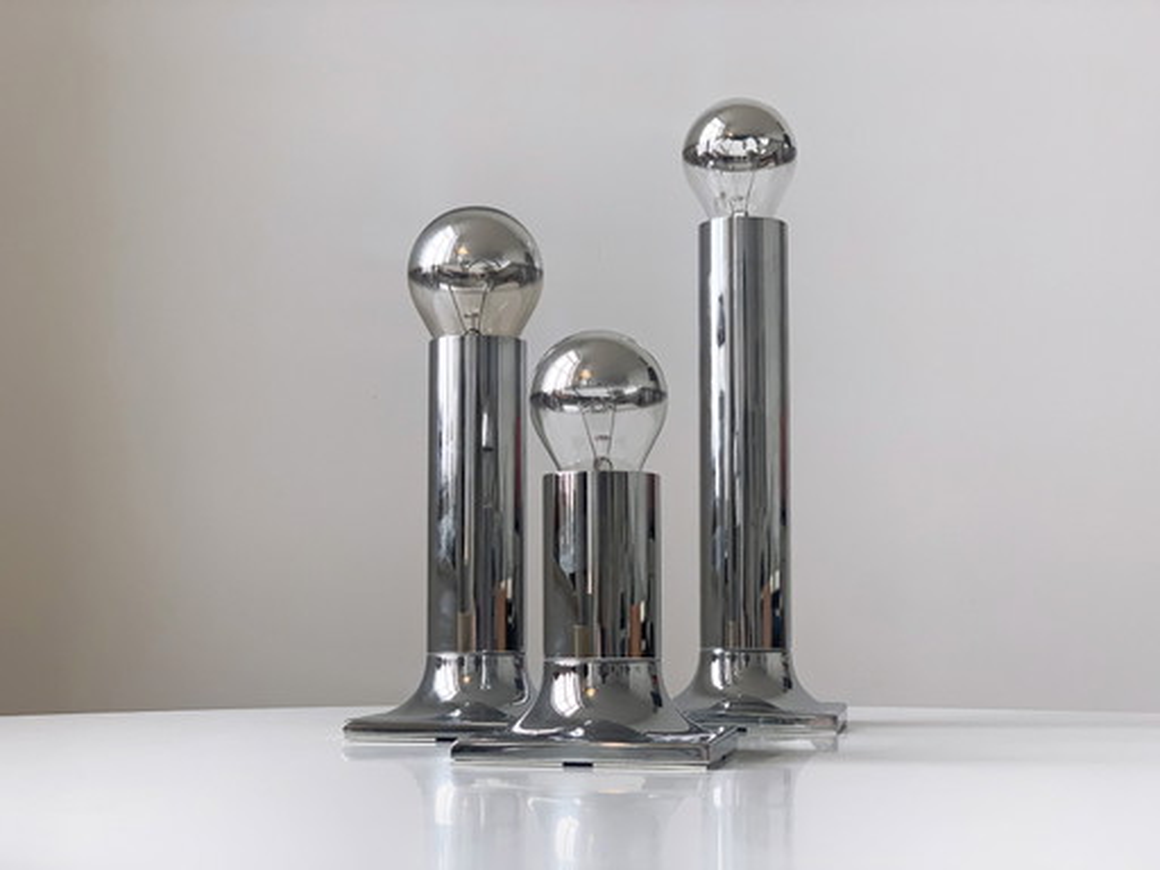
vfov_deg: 28.0
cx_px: 580
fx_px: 1743
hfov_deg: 36.8
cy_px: 435
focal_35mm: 52
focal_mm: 6
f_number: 2.4
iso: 80
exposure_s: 1/50
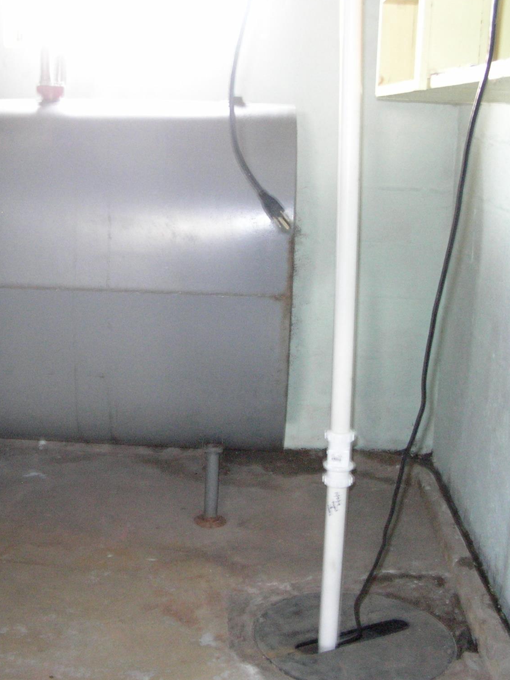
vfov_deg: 38.9
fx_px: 963
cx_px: 187
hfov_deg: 29.5
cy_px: 341
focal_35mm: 49
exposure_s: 1/2
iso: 300
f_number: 2.7
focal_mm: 6
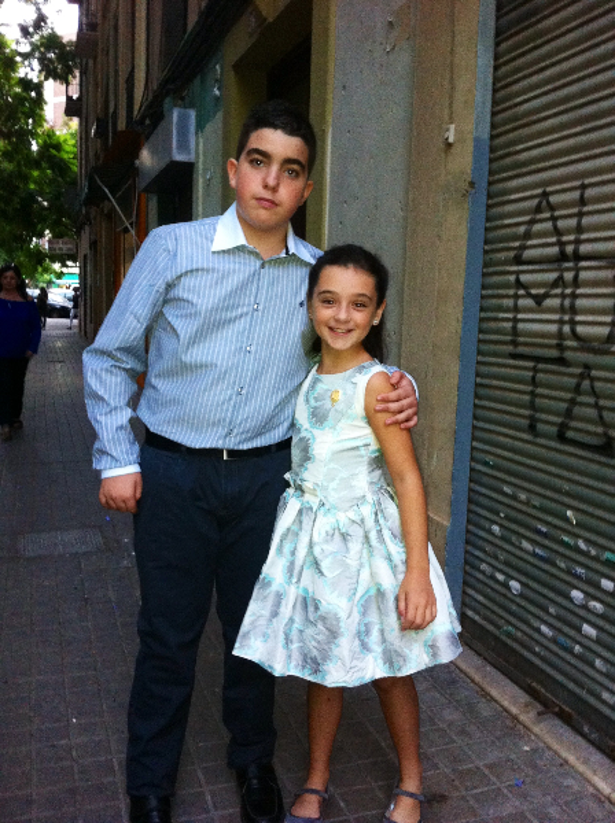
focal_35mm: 35
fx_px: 831
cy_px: 412
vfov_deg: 52.7
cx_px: 308
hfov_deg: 40.6
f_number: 2.8
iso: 320
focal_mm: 3.85
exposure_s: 1/15
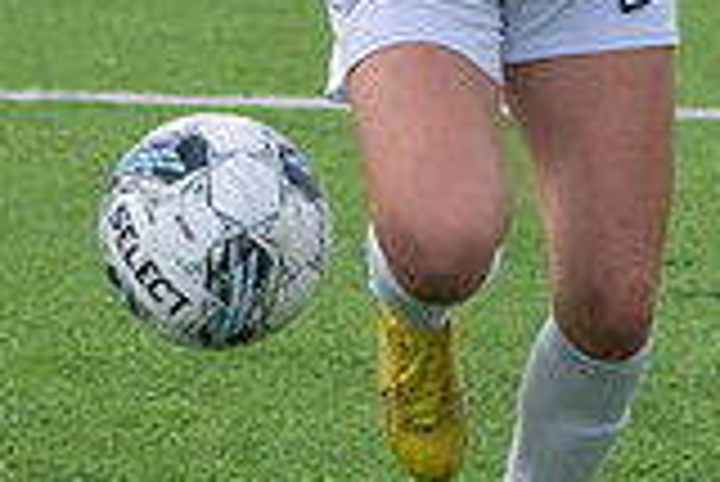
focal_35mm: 381
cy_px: -336
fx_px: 7627
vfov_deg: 3.6
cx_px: 68
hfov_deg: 5.4
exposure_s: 1/1250
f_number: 5.6
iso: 2000
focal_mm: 100
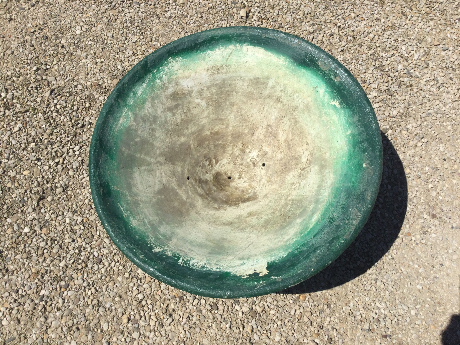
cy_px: 172
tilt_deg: -64.8
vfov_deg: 45.4
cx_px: 230
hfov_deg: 58.4
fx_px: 412
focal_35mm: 31
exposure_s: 1/2469
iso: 25
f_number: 2.4
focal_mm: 3.3
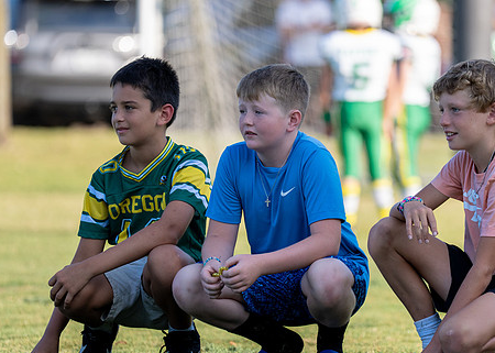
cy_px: 203
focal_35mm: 345
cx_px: 299
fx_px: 4848
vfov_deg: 4.2
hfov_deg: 5.8
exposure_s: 1/2000
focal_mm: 180
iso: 250
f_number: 2.8
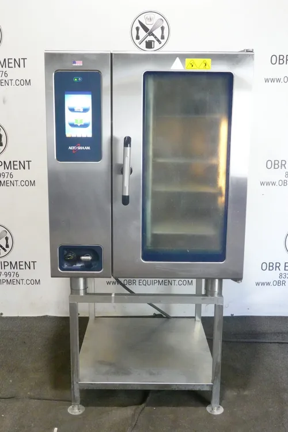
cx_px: 144
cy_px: 216
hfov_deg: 34.2
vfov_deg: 49.6
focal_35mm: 39
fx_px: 468
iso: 5000
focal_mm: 14.4
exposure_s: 1/40
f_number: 8
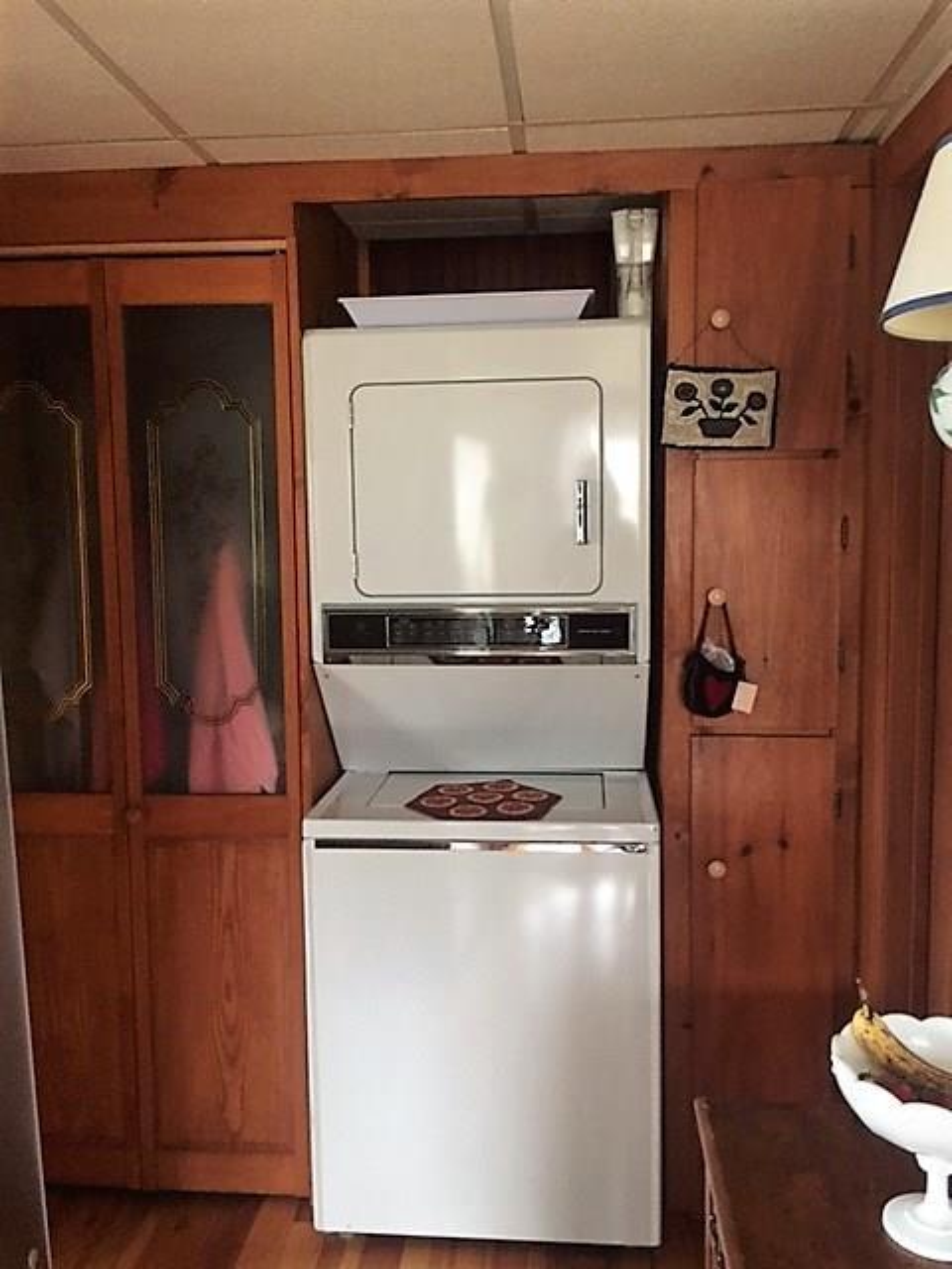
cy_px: 634
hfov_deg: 48.2
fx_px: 1063
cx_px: 476
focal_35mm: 29
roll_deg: +1.0
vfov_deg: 61.7
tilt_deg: -6.5
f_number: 2.2
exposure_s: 1/15
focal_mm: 4.15
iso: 250
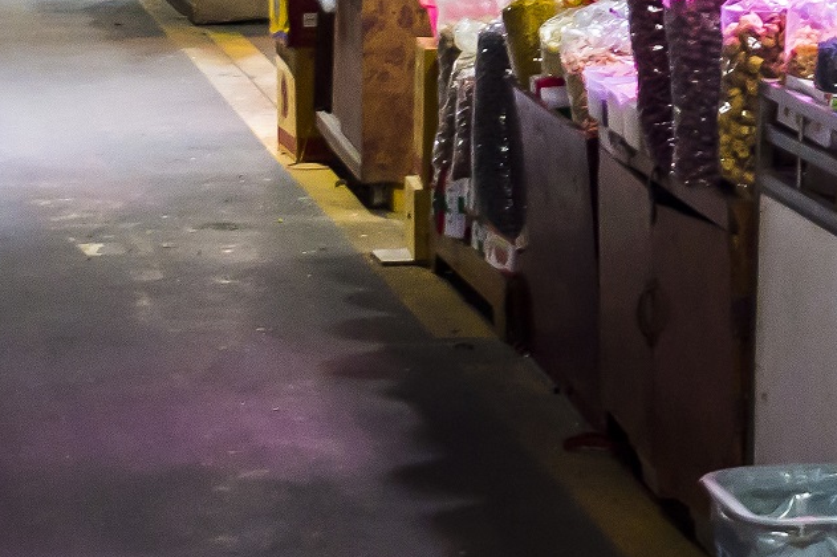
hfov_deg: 13.1
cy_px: -289
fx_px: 3648
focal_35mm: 157
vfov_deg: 8.5
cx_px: 458
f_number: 3.8
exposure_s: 1/30
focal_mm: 22
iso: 640
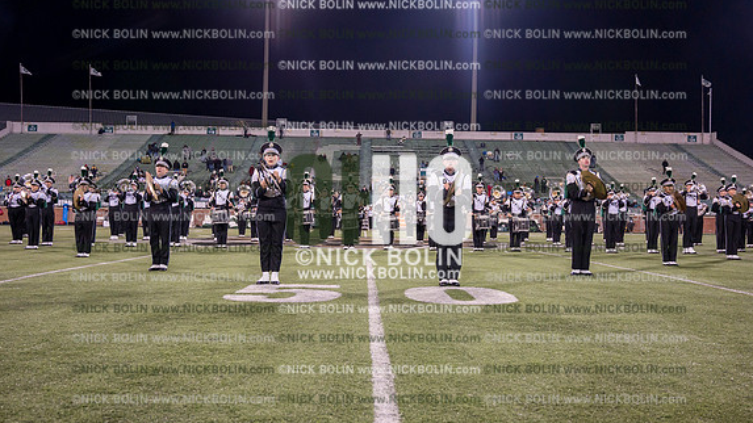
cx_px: 378
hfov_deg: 56.6
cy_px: 217
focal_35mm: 35
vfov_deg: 33.7
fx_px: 699
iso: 3200
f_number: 4
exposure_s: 1/640
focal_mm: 33
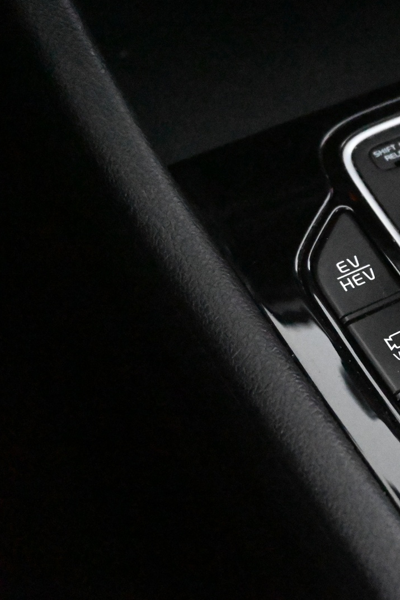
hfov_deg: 17.6
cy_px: 299
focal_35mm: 75
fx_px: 1246
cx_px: 449
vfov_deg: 27.1
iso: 32000
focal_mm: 33
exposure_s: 1/50
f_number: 5
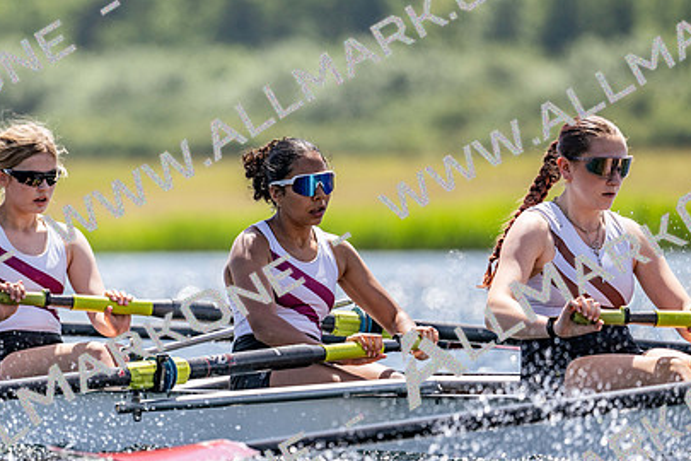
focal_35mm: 573
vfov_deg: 2.4
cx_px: 254
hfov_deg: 3.6
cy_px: 248
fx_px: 10998
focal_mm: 400
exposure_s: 1/2500
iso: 250
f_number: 4.5
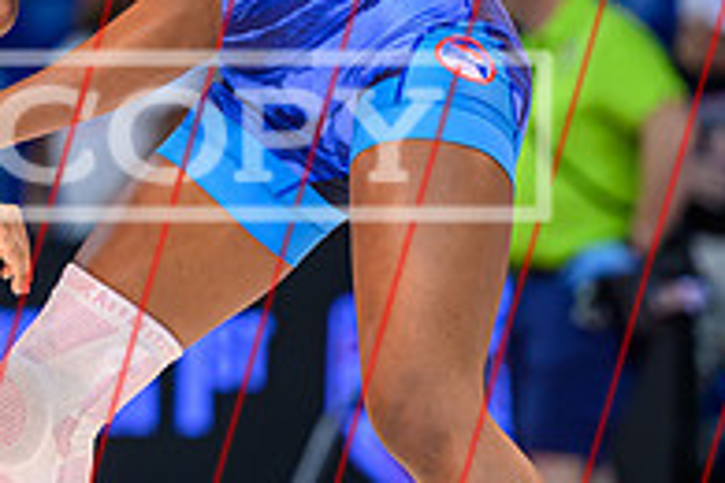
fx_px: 8438
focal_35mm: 419
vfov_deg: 3.3
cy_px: 145
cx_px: -23
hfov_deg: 4.9
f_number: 2.8
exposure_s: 1/800
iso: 1250
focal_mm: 125
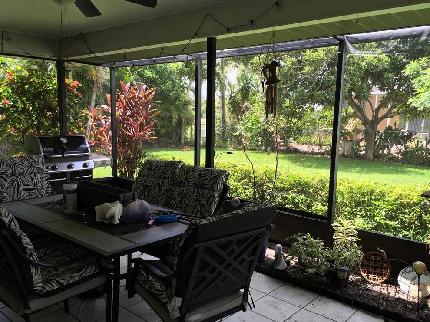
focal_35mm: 30
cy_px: 166
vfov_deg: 46.8
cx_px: 213
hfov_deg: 60.0
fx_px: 373
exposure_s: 1/203
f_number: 2.2
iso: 25
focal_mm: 4.15
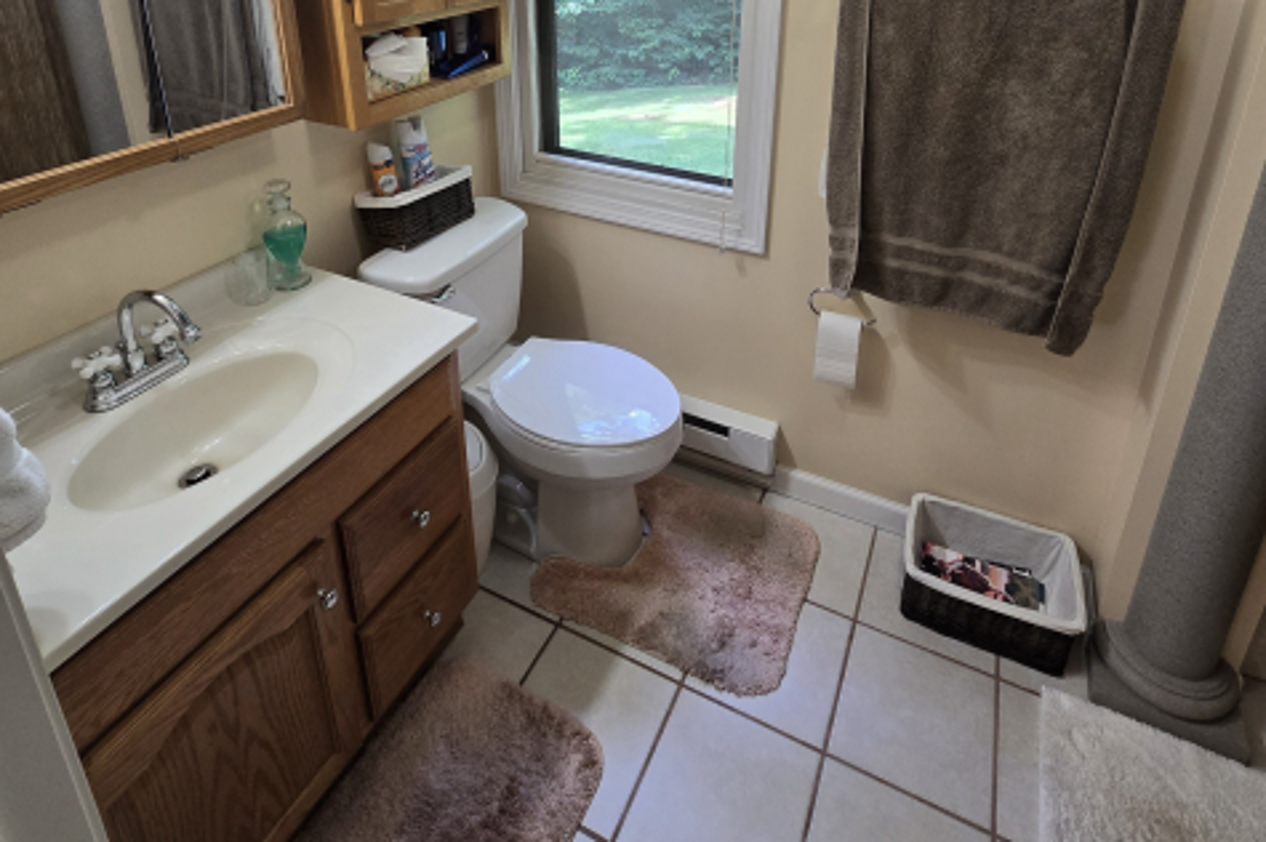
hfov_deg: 86.9
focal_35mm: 19
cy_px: 145
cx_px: 658
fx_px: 668
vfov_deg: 58.5
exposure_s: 1/60
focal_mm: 2.2
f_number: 2.2
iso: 125
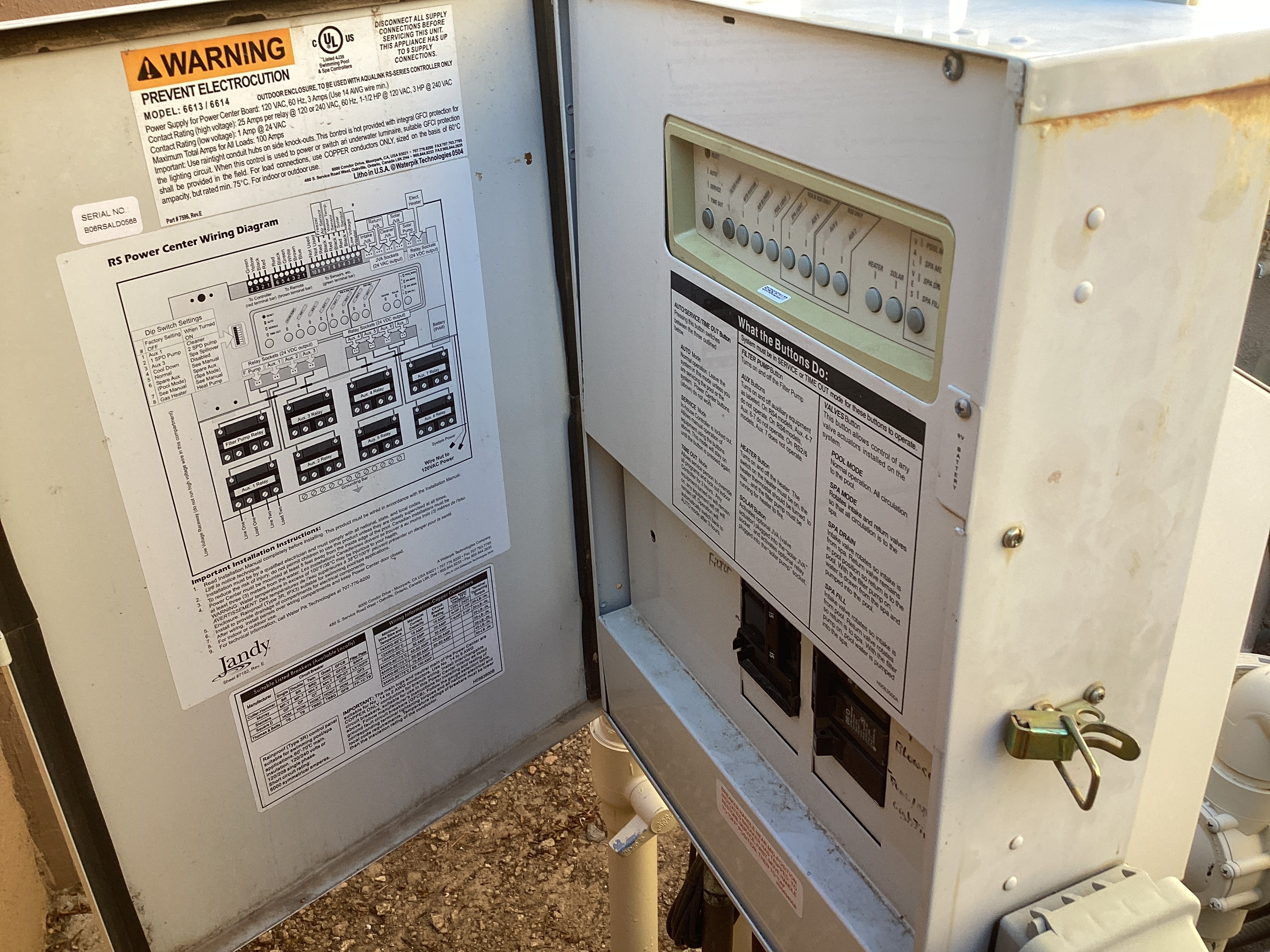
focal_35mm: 31
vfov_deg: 45.4
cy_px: 476
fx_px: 1137
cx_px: 635
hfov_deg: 58.4
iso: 25
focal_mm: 3.3
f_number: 2.4
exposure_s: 1/120
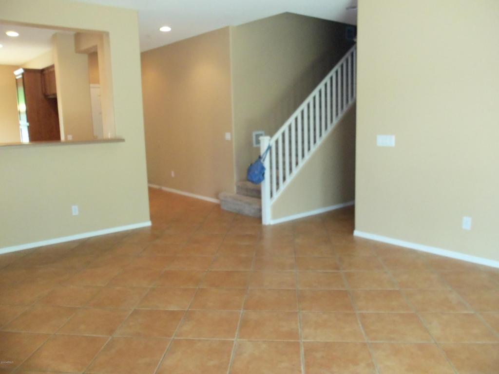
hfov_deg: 61.7
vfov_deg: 48.2
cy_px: 187
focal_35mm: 29
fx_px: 418
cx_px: 250
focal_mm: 5.2
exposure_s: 1/30
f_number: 3.4
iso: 250
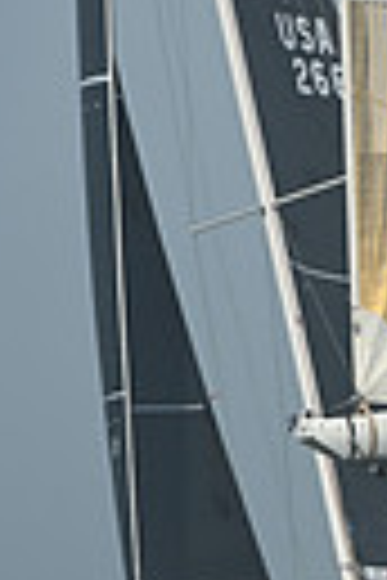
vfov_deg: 2.7
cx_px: 1287
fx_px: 12286
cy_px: 492
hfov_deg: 1.8
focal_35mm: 762
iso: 320
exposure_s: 1/1250
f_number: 9
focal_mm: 170
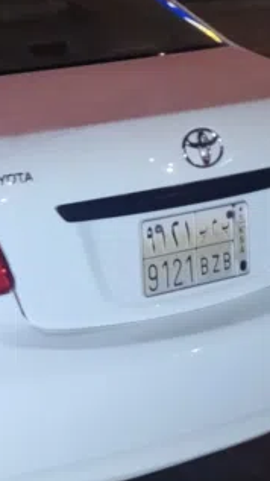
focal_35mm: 122
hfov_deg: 9.4
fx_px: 1555
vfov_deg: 17.6
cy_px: 257
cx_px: -221
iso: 712
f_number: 1.8
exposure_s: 1/24
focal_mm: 4.75
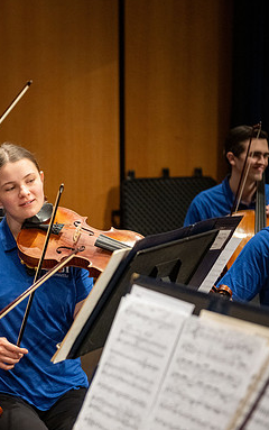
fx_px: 1264
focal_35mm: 108
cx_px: 6
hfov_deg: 12.0
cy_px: 214
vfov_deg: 19.3
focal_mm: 70
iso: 3200
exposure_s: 1/500
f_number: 2.8
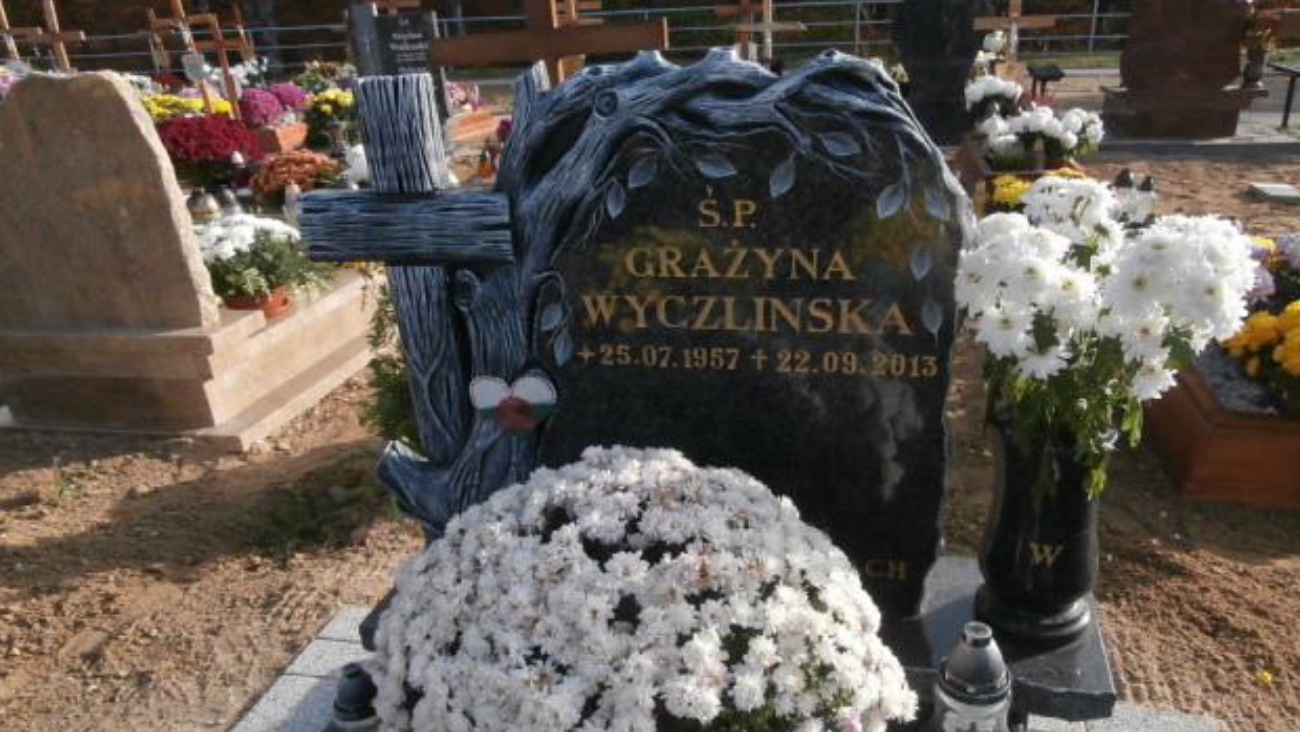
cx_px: 667
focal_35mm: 27
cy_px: 419
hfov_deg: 69.8
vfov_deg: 42.8
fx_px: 931
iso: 400
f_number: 7.9
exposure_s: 1/320
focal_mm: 4.2
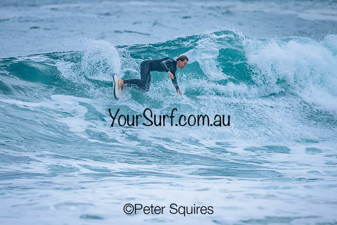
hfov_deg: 1.9
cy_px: 102
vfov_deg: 1.3
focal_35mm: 1100
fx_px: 10298
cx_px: 177
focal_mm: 800
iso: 450
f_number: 6.3
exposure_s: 1/2000
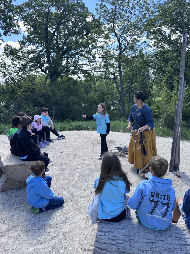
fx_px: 183
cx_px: 94
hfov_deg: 54.9
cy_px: 123
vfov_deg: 69.4
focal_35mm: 25
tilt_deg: -11.5
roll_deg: -1.7
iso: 80
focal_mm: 6.86
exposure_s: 1/1374
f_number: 1.78
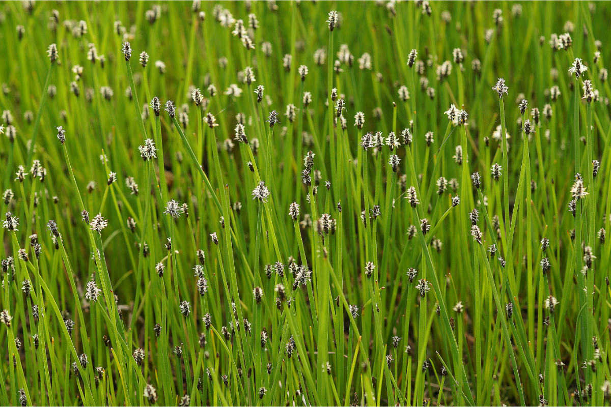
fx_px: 2546
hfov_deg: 13.7
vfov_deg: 9.1
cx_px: 306
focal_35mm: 150
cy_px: 204
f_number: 5.6
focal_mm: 100
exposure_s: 1/160
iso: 160
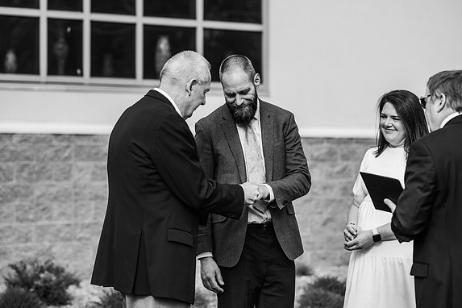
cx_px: 232
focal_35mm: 86
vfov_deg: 15.9
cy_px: 154
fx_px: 1104
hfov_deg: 23.6
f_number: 2.8
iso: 200
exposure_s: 1/1600
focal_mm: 85
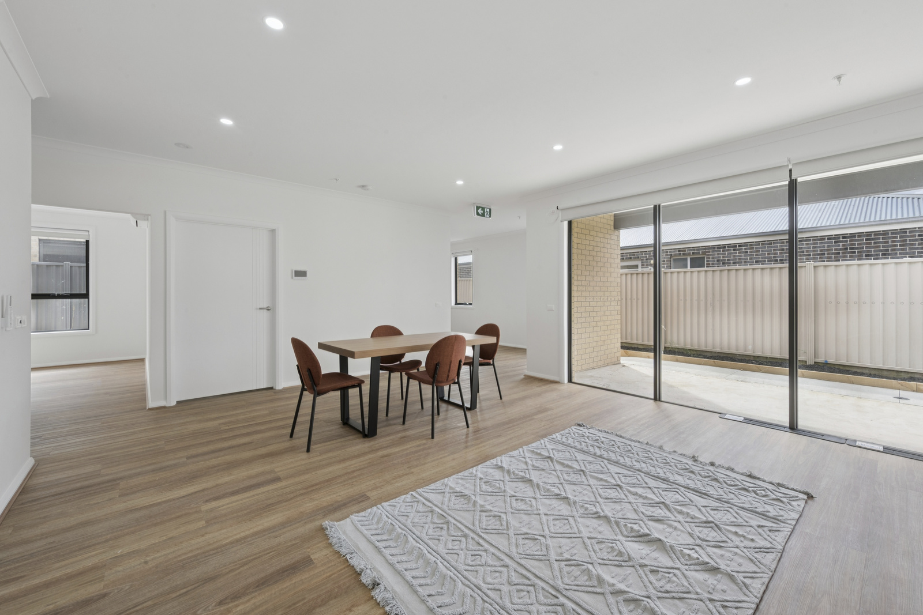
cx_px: 462
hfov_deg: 104.2
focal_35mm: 14
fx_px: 359
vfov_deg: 81.2
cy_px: 308
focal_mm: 14
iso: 640
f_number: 14
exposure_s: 1/80
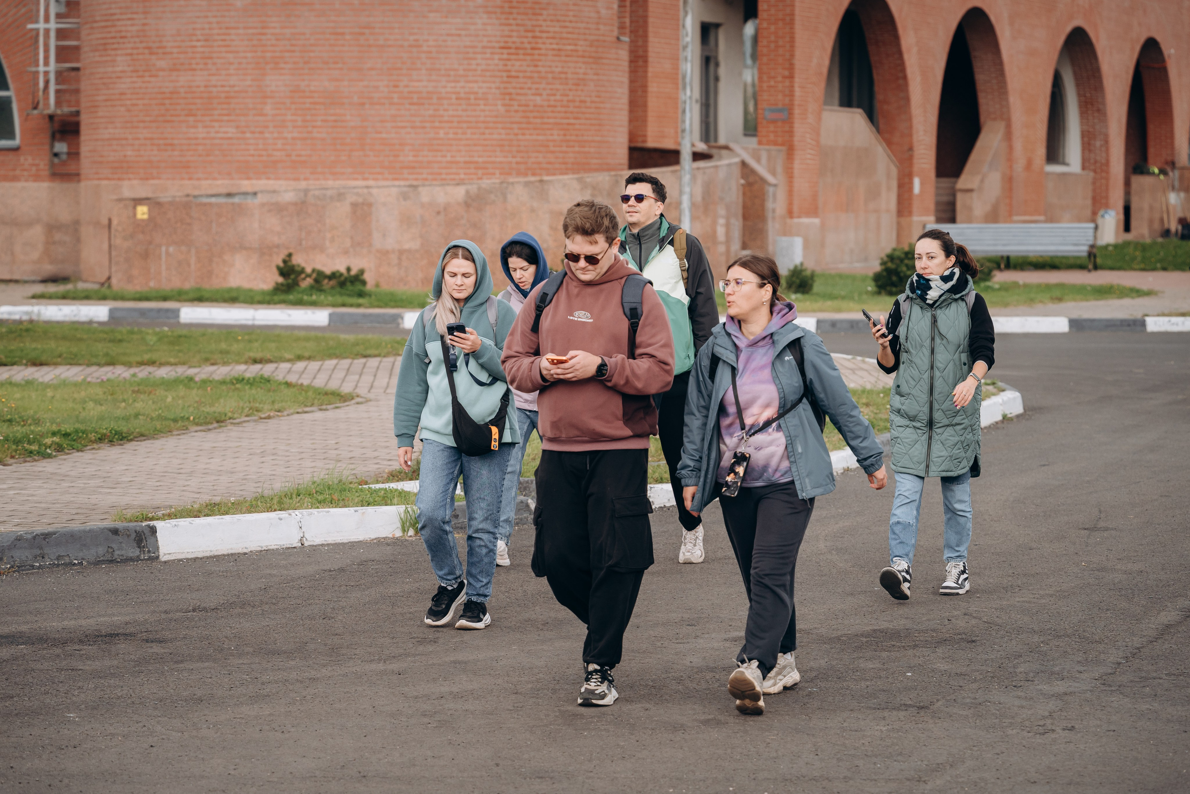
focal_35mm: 124
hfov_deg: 16.5
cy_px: 397
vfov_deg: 11.1
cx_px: 595
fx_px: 4099
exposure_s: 1/640
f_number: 5
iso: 400
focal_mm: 124
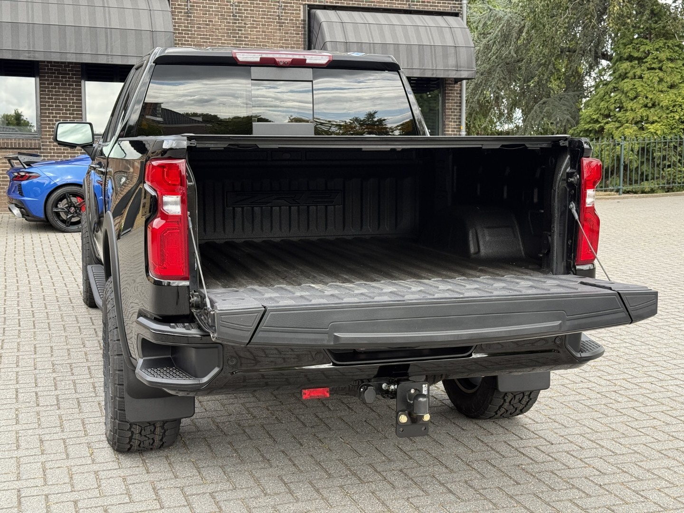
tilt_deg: -5.4
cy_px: 256
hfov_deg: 39.7
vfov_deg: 30.3
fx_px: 948
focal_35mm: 48
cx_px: 342
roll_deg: -0.7
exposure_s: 1/447
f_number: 1.78
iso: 64
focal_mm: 6.76
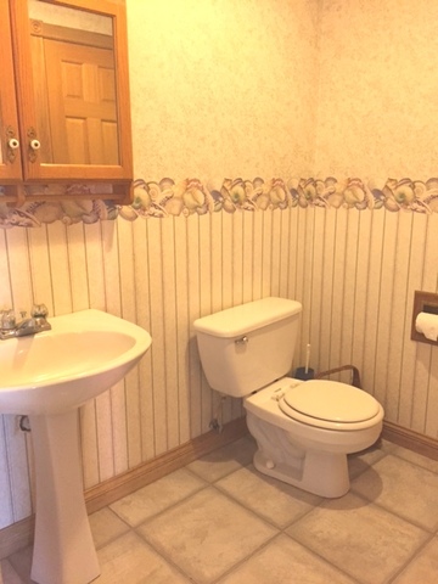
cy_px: 292
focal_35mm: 29
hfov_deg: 48.2
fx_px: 489
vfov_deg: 61.7
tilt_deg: -12.4
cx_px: 219
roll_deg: +0.2
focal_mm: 4.15
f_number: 2.2
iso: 250
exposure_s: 1/30
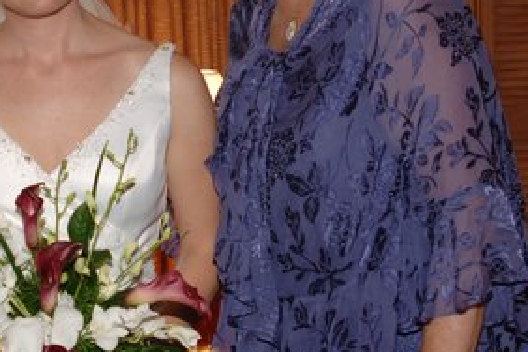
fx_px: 1496
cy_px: 102
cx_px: 67
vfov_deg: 13.4
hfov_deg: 19.7
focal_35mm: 102
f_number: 5.6
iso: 400
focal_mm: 30
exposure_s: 1/60
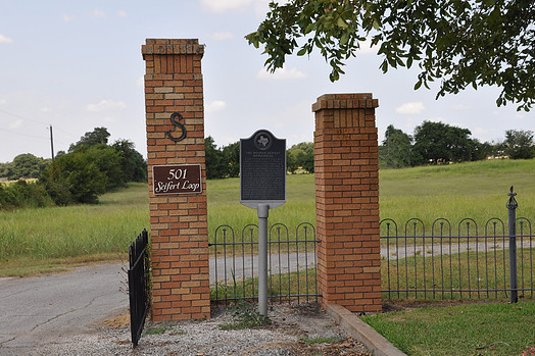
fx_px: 936
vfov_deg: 21.6
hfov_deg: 31.9
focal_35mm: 63
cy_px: 176
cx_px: 271
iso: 200
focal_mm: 38
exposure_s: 1/200
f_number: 7.1
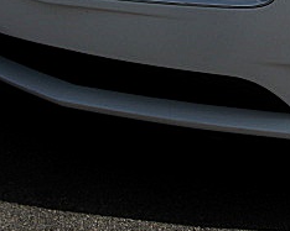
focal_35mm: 96
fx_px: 824
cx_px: 296
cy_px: -25
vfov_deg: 15.6
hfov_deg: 19.3
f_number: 7.9
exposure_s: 1/250
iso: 50
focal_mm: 6.3
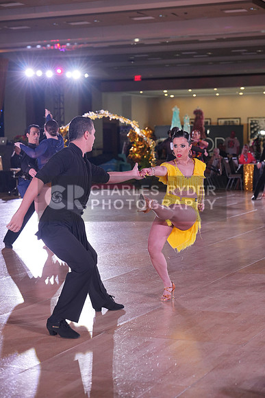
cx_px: 132
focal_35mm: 74
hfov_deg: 18.4
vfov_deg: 27.3
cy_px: 199
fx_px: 817
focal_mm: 74
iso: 1600
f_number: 4
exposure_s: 1/400
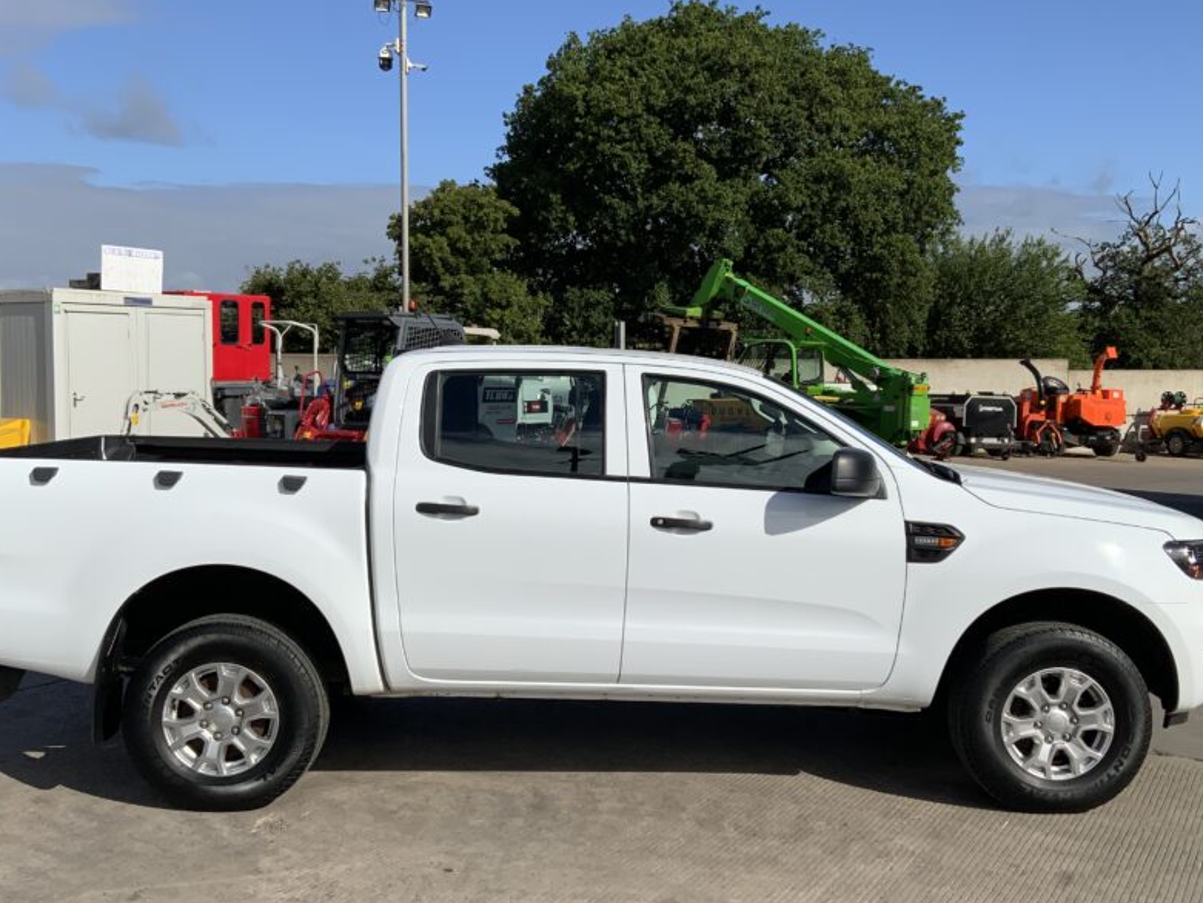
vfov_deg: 37.7
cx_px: 633
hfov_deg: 48.9
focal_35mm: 38
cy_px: 450
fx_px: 1321
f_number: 1.8
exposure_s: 1/4065
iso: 20
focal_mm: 3
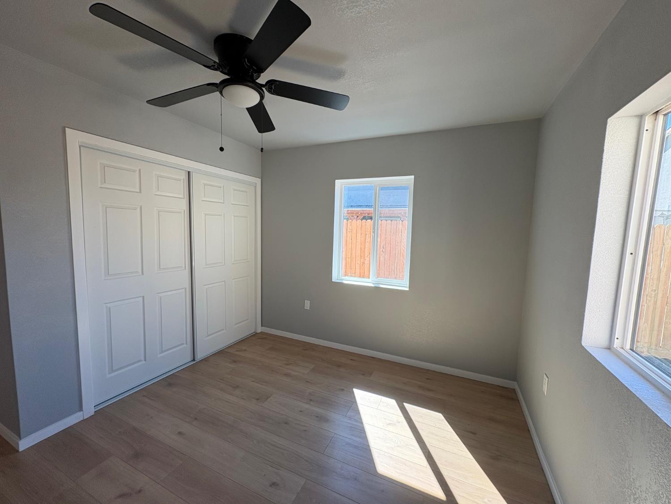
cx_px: 336
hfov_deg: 102.1
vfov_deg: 85.7
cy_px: 252
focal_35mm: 14
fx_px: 271
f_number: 2.2
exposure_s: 1/156
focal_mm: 2.22
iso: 50
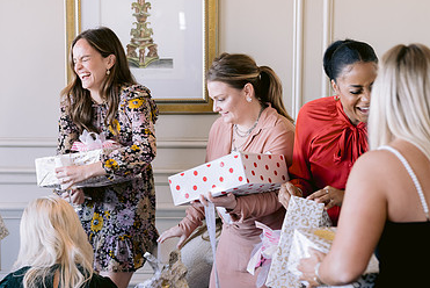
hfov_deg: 25.0
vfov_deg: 16.9
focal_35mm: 81
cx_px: 187
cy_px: 158
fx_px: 968
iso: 800
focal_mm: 50
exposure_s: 1/200
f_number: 3.2
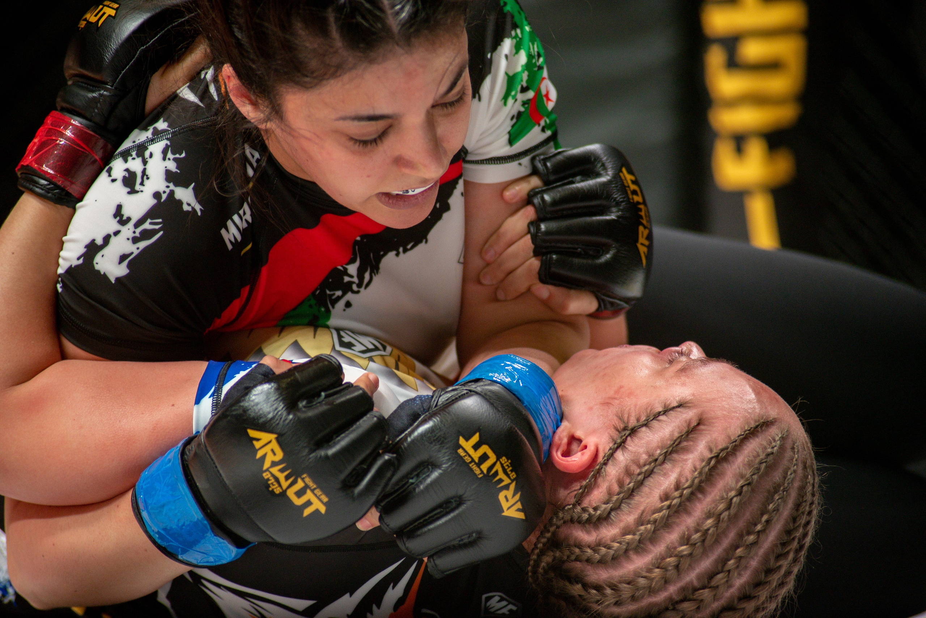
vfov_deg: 6.9
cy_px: 309
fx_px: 5146
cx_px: 463
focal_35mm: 200
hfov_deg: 10.3
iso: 2000
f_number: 4
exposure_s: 1/1000
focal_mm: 200
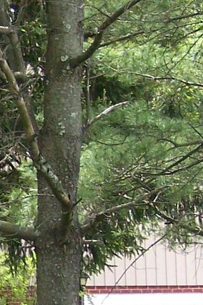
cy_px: 289
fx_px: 1420
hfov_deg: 7.9
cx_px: -168
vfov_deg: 12.1
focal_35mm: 168
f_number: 2.8
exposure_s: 1/500
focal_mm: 6.3
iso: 160
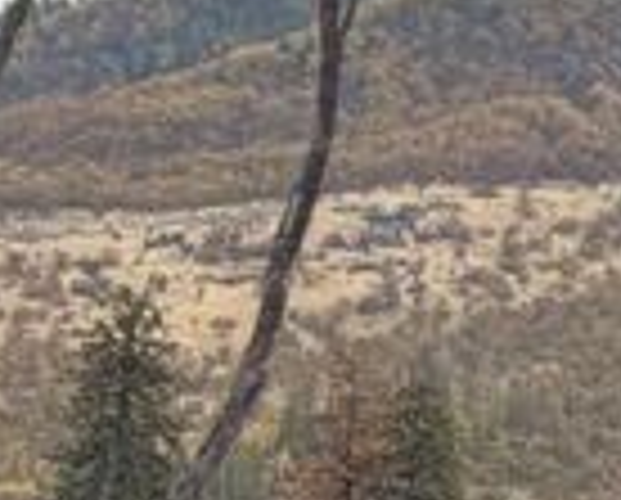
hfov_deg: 7.0
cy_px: 514
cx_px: 922
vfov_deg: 5.7
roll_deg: -3.6
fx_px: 4991
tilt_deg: +9.5
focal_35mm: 271
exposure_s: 1/731
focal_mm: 6.76
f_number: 1.78
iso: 64
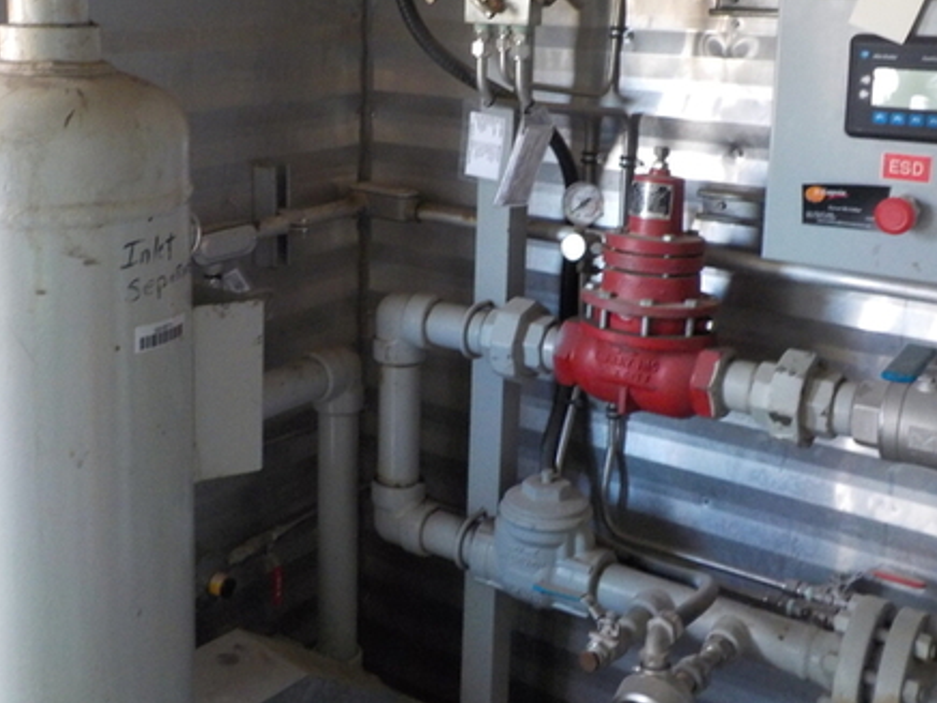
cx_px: 395
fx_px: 1191
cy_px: 200
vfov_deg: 32.4
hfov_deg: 42.8
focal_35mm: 44
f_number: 3.3
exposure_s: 1/30
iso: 360
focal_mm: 4.1
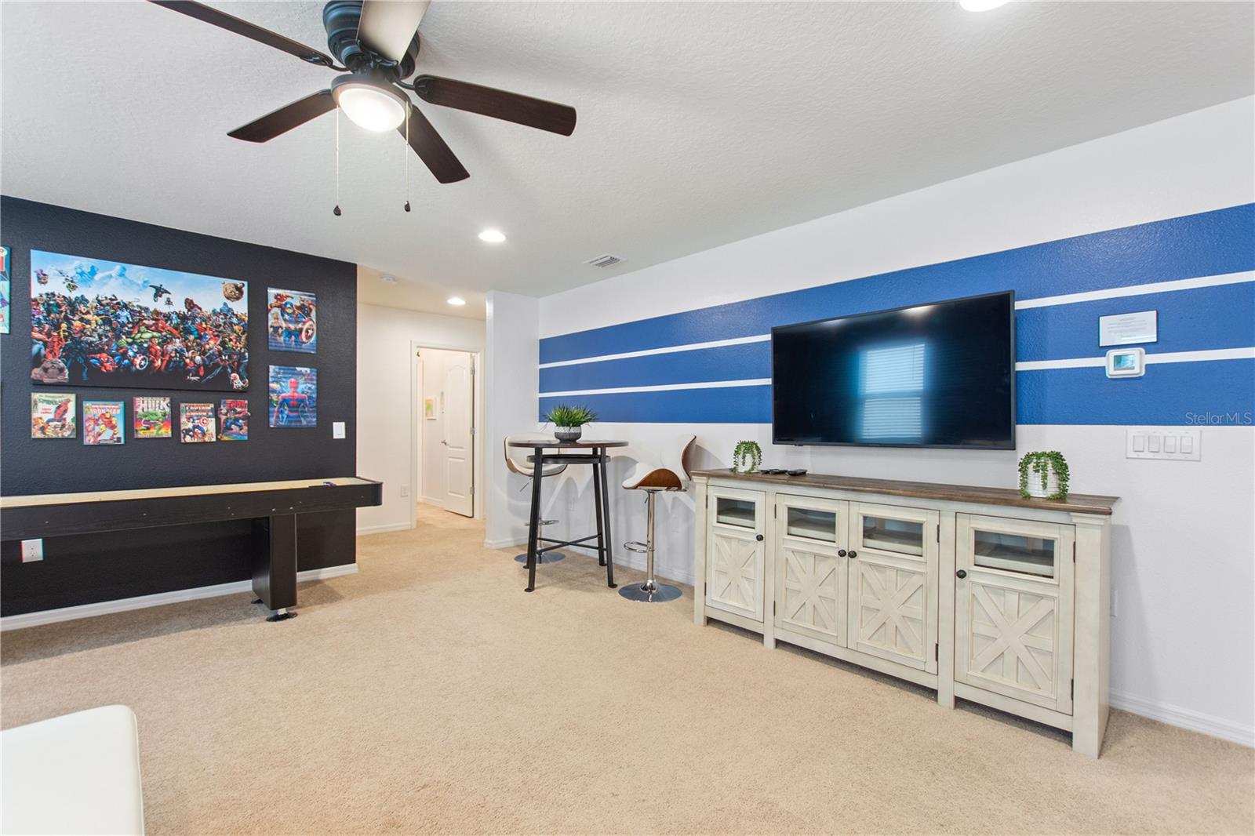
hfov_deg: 100.4
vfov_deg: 77.3
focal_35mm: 15
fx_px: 523
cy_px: 418
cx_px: 628
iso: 400
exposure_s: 1/2.5
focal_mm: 10
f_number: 4.5
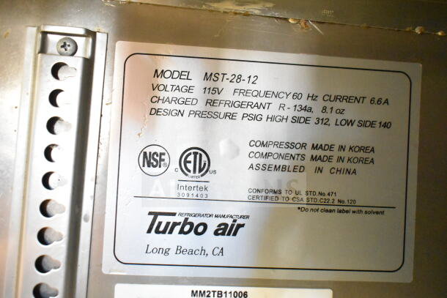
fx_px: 447
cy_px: 149
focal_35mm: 36
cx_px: 224
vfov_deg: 36.9
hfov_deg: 53.1
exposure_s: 1/40
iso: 12800
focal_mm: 24
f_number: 4
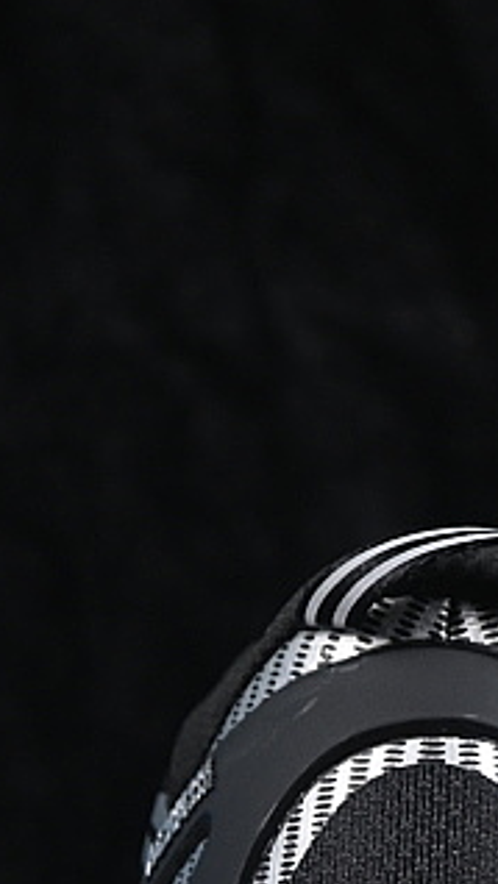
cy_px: 756
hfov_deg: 4.5
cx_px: 751
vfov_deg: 8.1
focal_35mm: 267
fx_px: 6265
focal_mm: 50
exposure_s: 1/60
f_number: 6.3
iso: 160
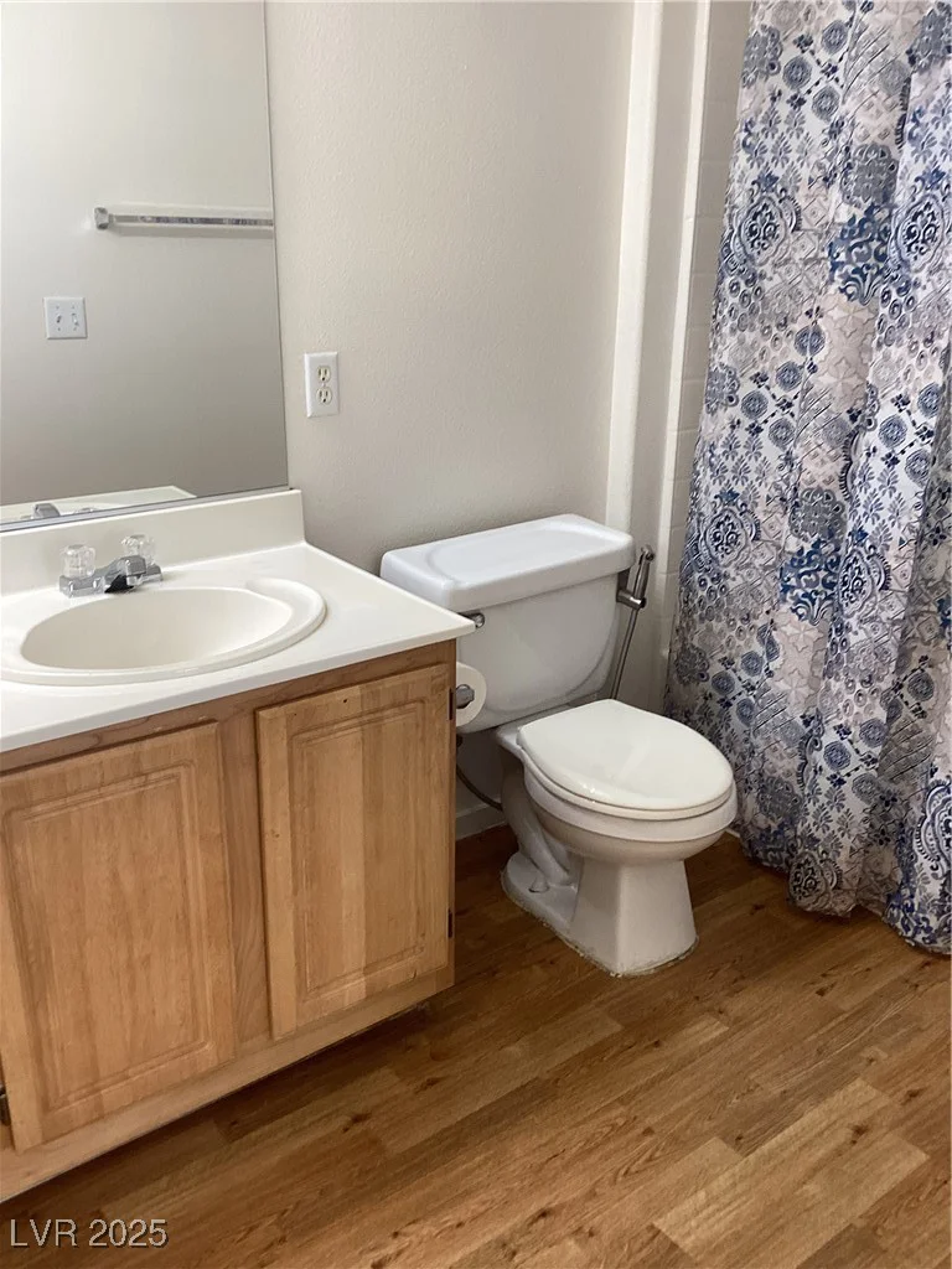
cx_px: 476
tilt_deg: -21.0
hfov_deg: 45.4
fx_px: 1137
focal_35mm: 31
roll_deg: -1.6
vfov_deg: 58.4
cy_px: 634
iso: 64
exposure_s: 1/60
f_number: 2.4
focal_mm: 3.3
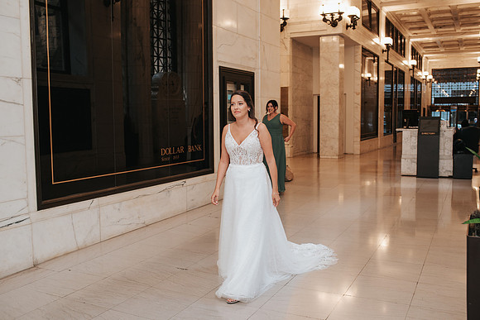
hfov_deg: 54.0
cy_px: 160
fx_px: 471
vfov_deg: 37.5
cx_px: 240
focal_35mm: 35
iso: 720
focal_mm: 35
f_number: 4
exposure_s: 1/125
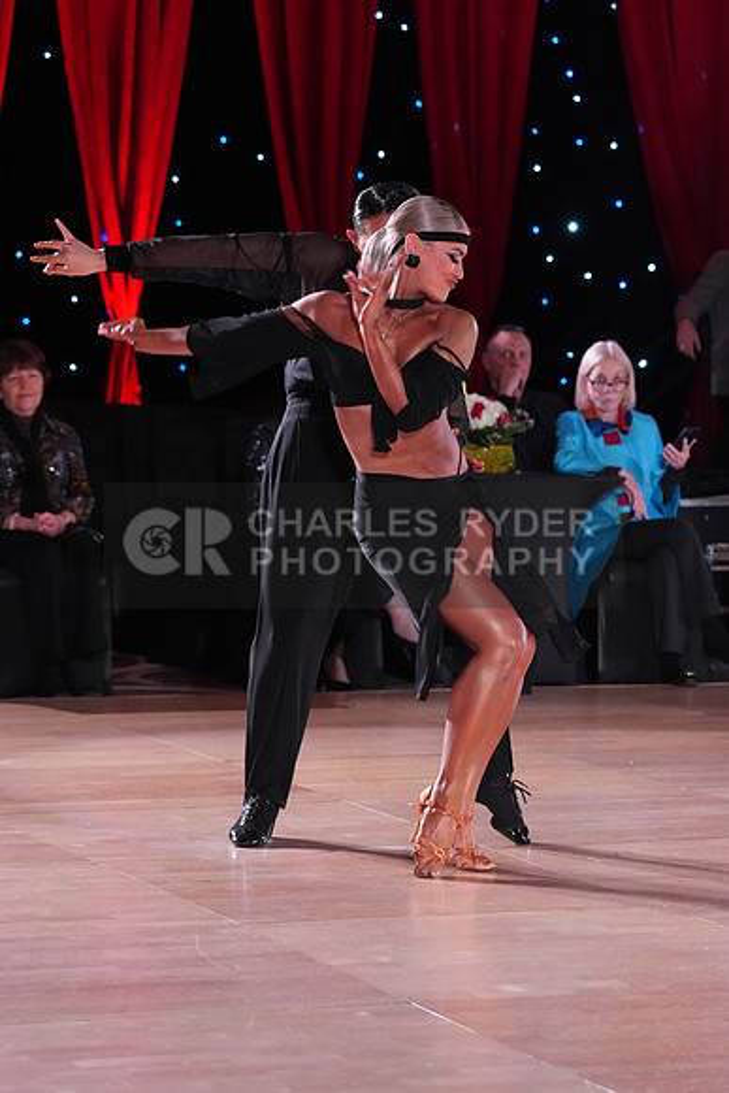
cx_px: 364
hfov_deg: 10.6
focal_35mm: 130
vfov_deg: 15.8
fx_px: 3946
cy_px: 546
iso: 5000
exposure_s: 1/250
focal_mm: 130
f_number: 5
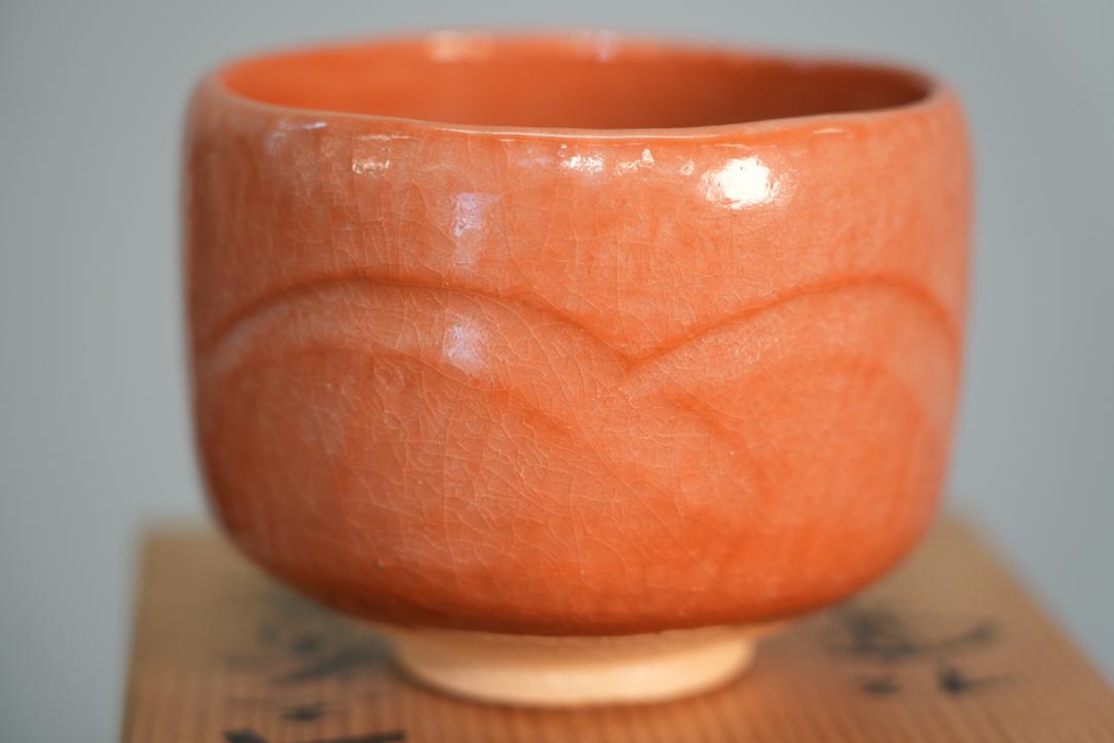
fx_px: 3249
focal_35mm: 105
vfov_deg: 13.0
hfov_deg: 19.5
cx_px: 557
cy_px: 372
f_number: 4
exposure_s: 1/125
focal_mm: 105
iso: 1000
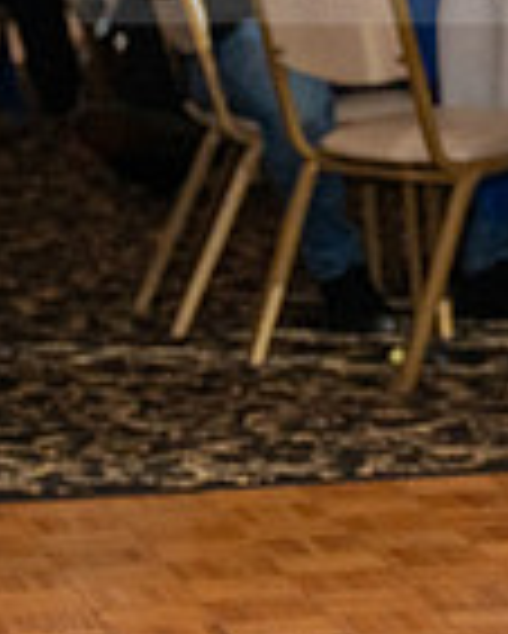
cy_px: 49
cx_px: 958
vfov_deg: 6.9
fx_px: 5275
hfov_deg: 5.4
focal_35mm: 281
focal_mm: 52
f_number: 3.2
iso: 640
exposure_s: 1/160
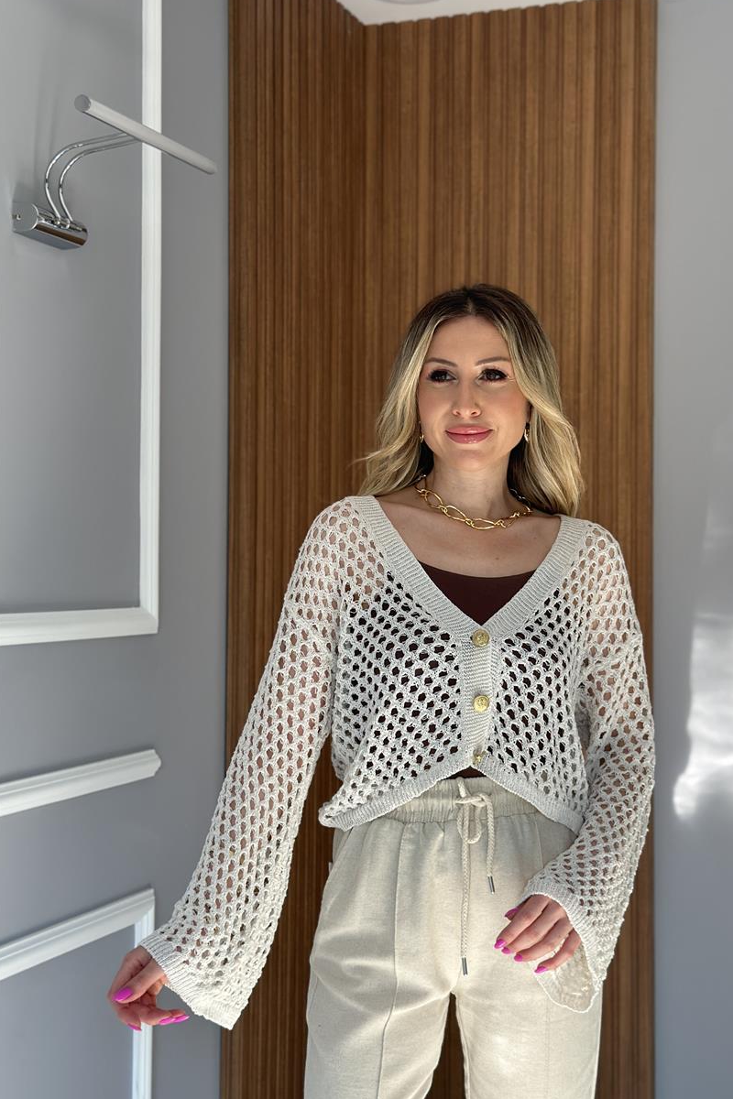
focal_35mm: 51
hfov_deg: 26.5
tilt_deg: +0.0
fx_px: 1558
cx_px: 416
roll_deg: -0.8
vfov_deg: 38.9
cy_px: 550
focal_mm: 6.86
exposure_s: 1/171
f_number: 1.78
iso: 100
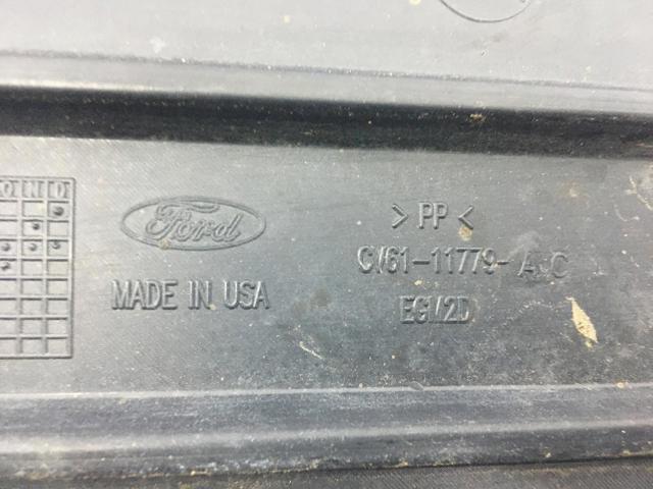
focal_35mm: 29
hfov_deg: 61.7
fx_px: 547
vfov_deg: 48.2
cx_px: 326
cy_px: 244
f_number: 2.2
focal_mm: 4.15
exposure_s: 1/25
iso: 200
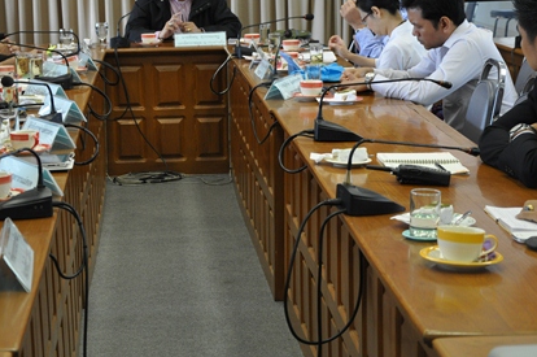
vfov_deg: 15.7
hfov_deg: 23.3
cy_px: 149
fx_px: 1296
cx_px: 195
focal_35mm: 87
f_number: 4.5
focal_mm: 40
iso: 800
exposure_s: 1/60
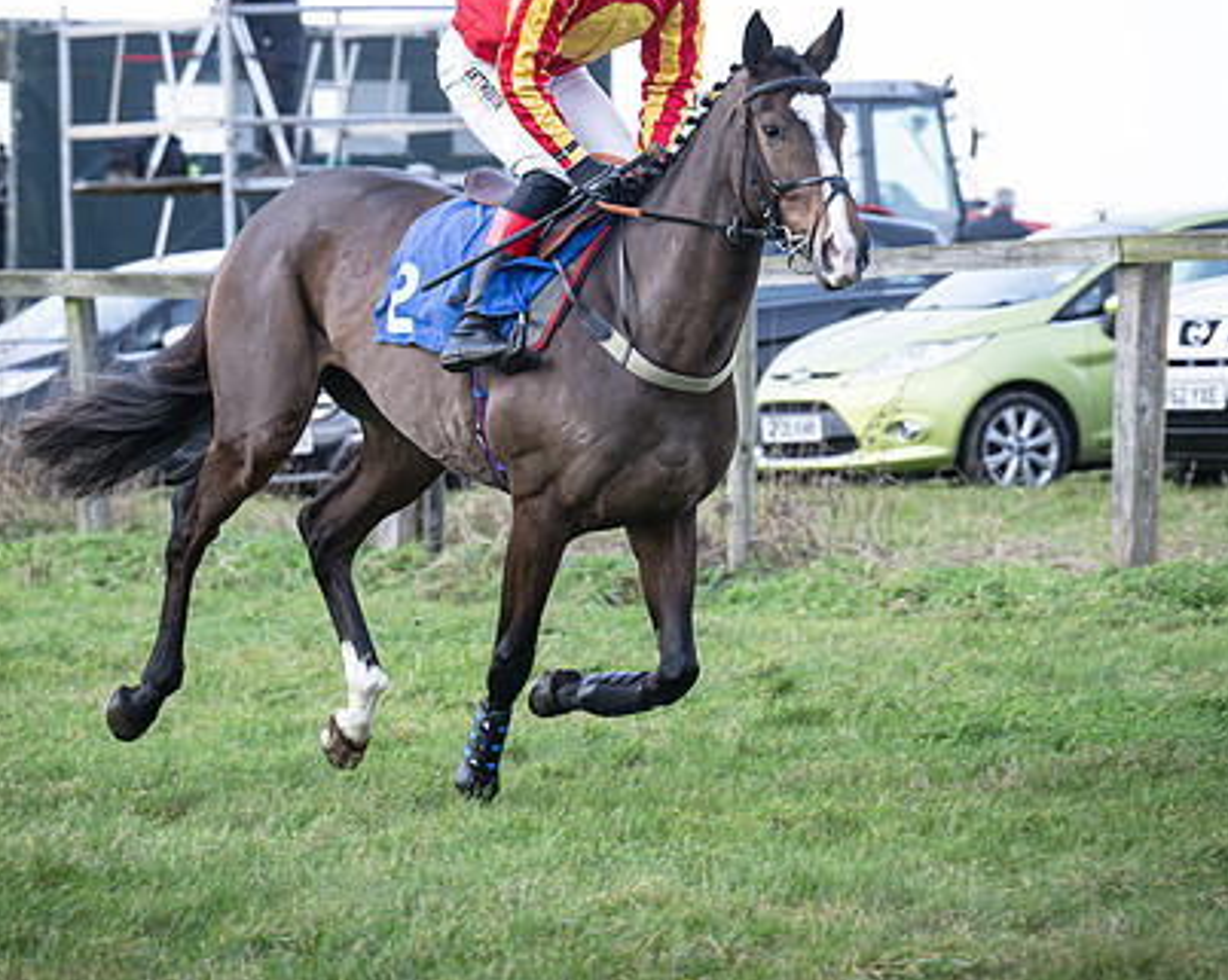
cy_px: 298
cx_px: 780
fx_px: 9660
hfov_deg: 7.3
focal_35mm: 266
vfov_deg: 5.8
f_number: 4
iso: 400
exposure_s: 1/800
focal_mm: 125
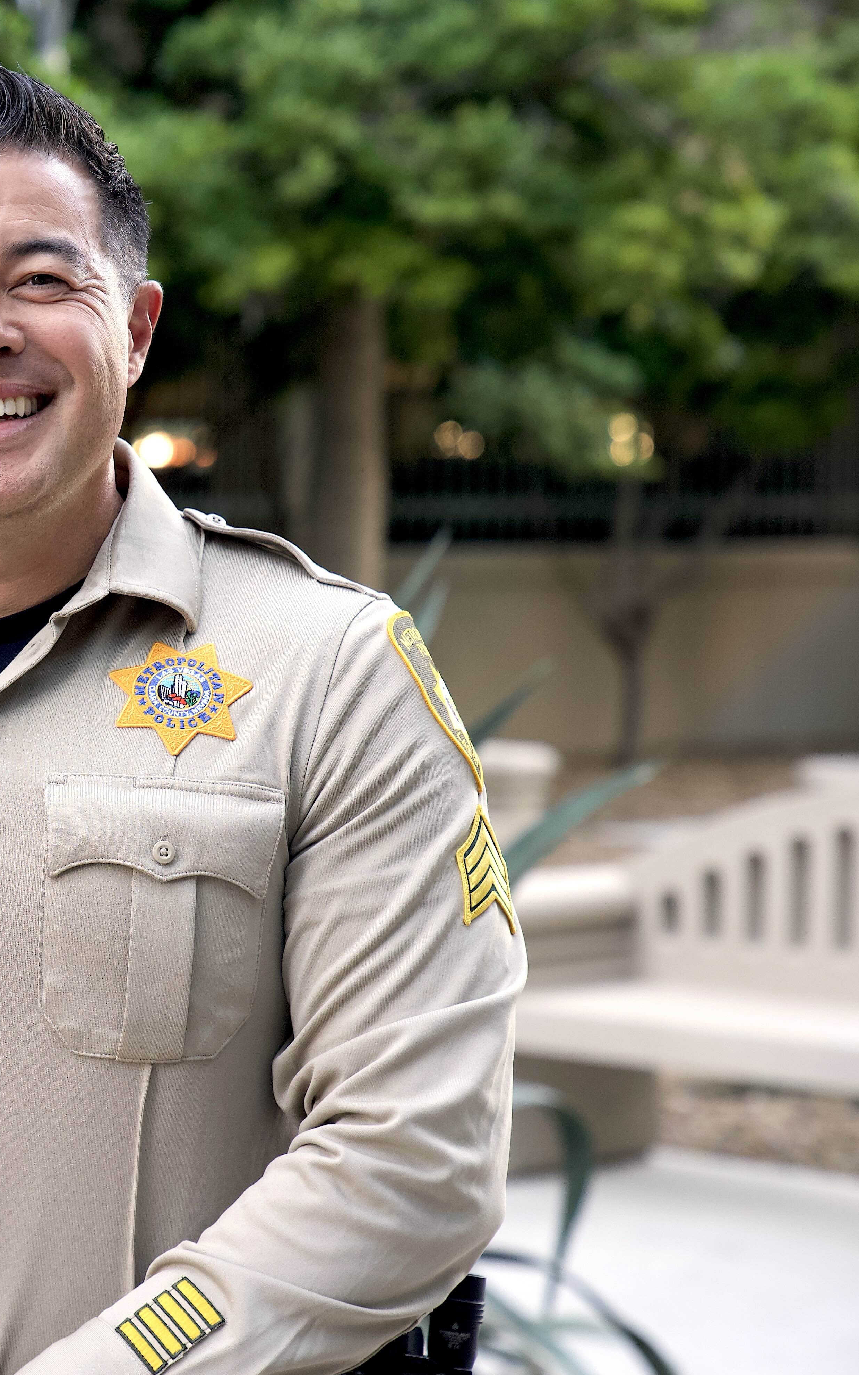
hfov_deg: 11.9
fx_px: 4045
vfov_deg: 19.3
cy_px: 693
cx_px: -113
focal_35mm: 108
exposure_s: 1/160
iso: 1250
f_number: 4
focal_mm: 70
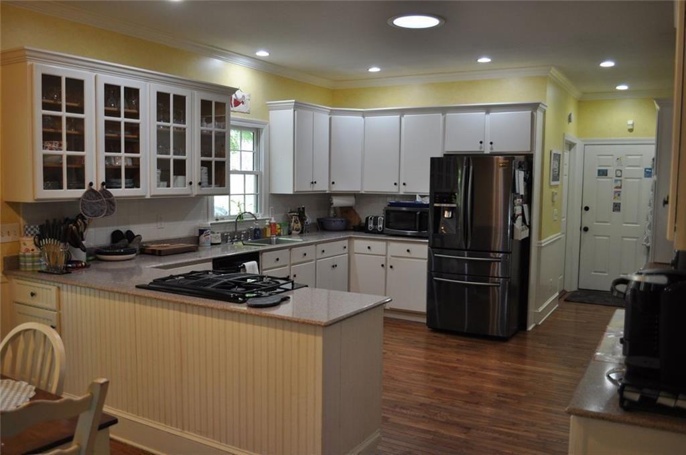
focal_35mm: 30
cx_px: 343
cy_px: 228
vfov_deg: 43.5
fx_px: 571
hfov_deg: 62.0
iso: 400
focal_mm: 20
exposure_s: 1/60
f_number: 4
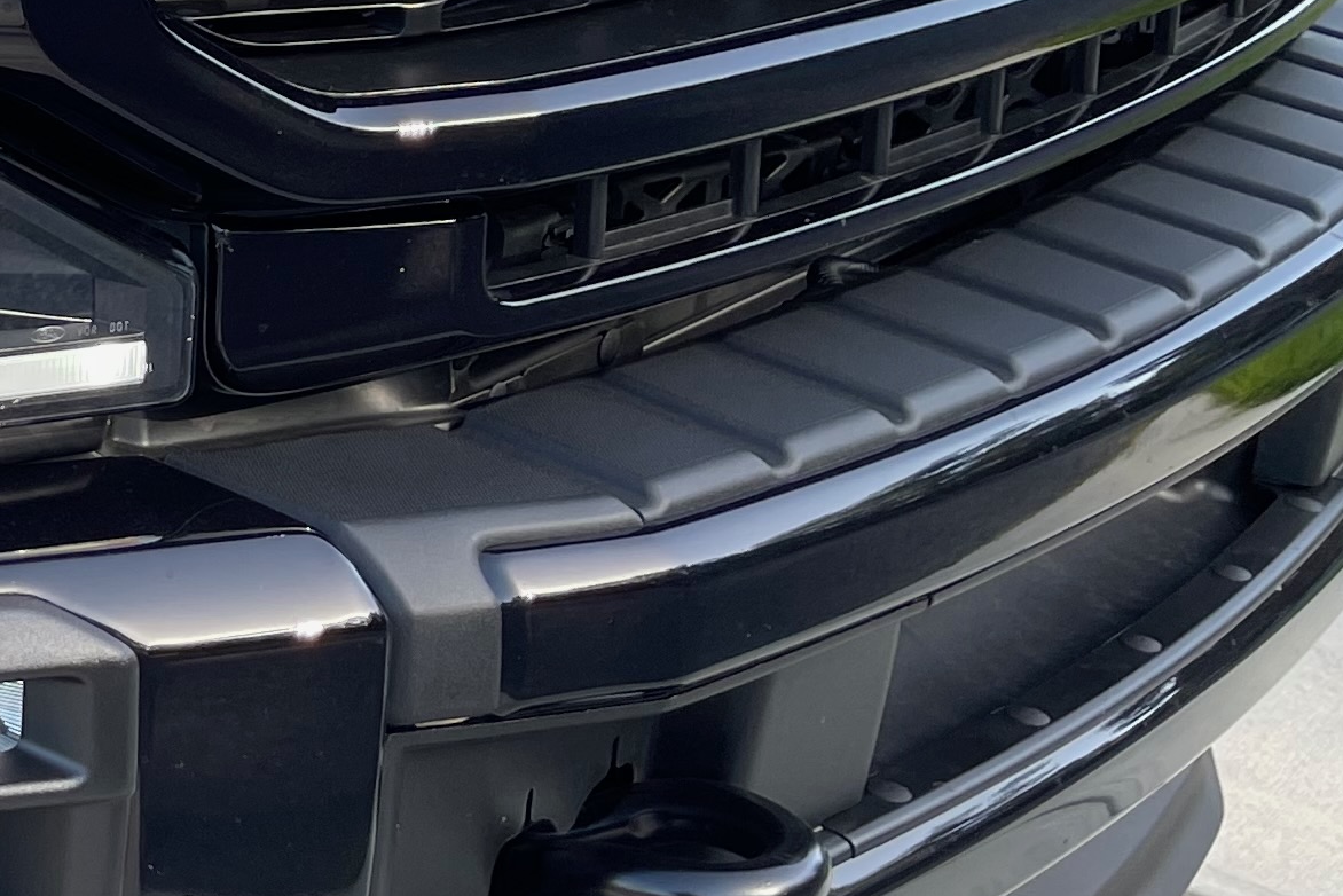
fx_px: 3470
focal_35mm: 93
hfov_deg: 18.3
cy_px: -111
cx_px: -917
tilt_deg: -11.9
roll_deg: +1.7
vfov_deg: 14.4
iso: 32
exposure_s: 1/342
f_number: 1.6
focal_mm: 5.1
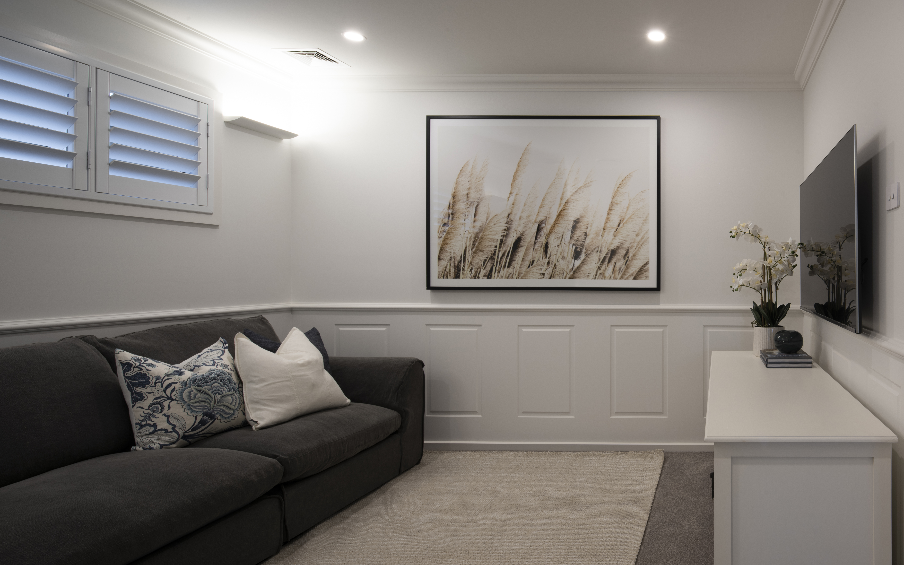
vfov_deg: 59.6
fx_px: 493
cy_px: 274
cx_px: 457
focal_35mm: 20
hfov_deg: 85.1
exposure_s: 1
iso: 64
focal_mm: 19
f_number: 14
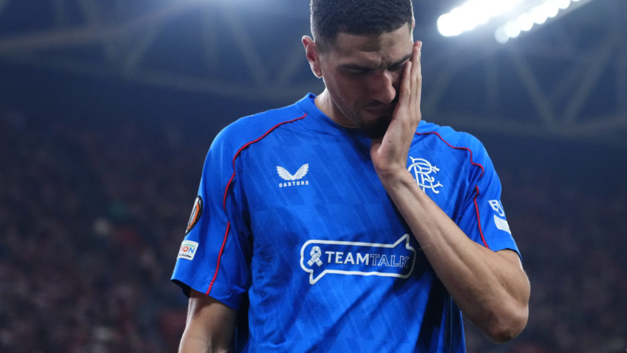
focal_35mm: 111
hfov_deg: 19.3
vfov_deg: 10.9
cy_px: 152
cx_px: 311
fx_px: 1845
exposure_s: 1/1000
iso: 4000
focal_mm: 105
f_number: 4
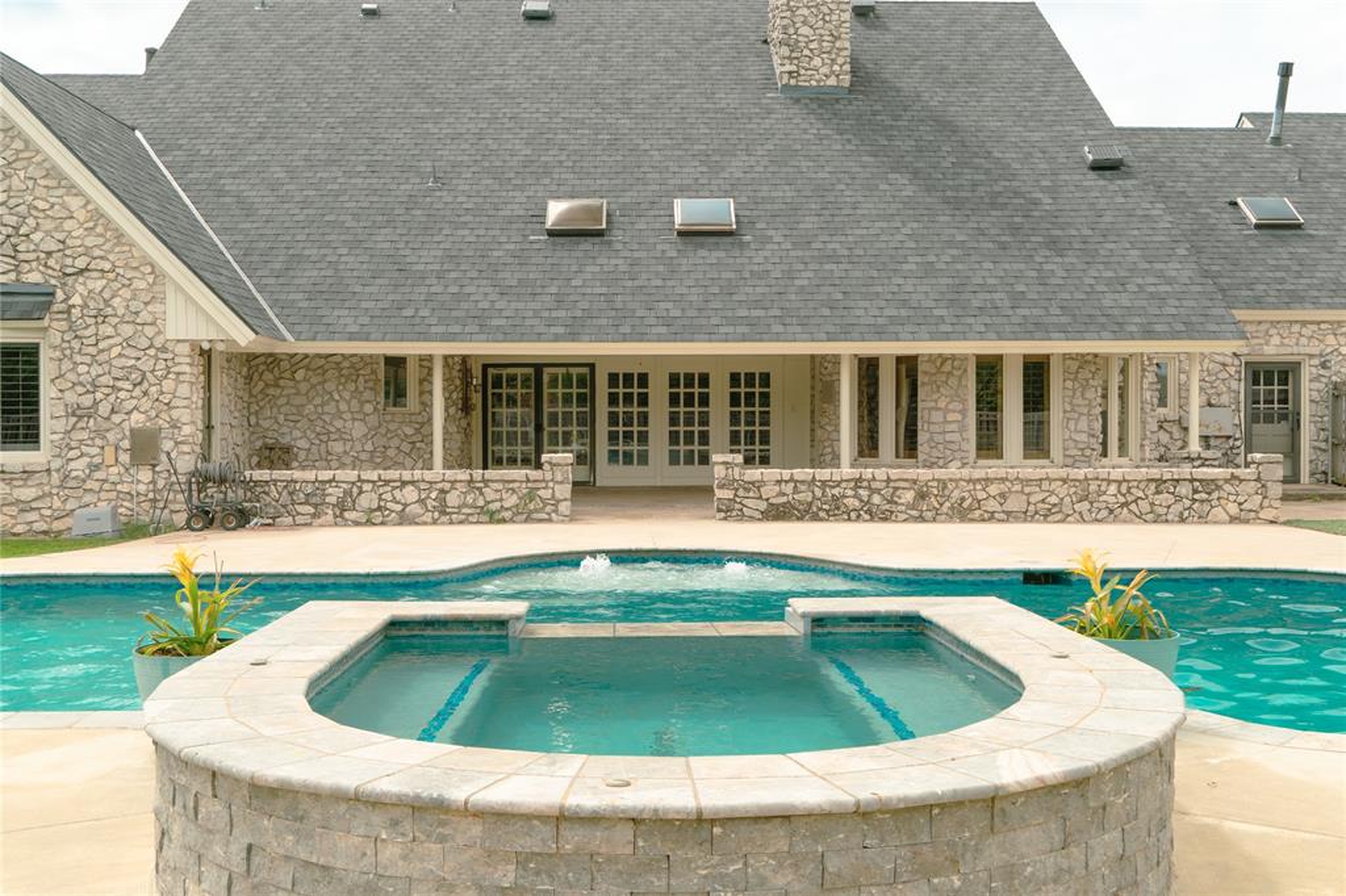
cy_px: 448
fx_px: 1345
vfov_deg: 36.8
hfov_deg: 53.1
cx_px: 673
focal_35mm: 36
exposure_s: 1/125
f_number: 9
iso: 160
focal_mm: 24
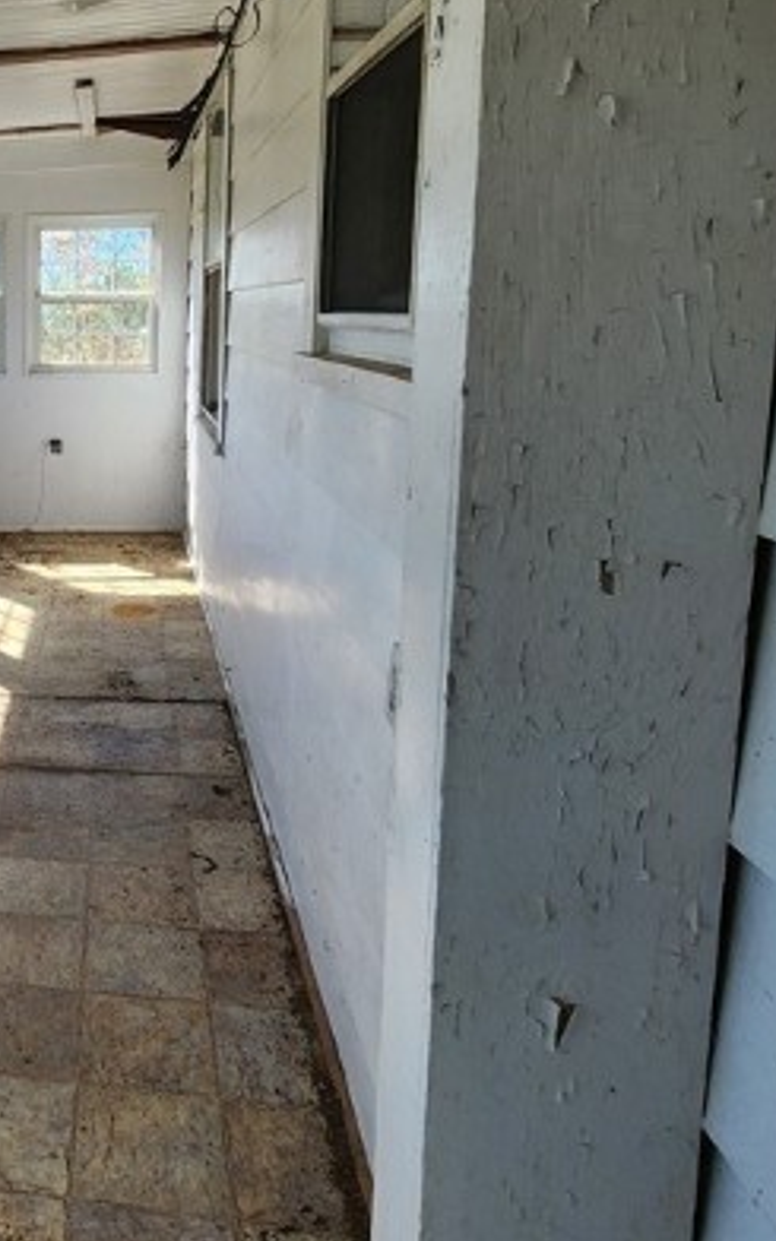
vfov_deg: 66.9
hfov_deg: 37.1
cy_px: 434
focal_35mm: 27
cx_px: -114
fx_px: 914
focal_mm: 2.2
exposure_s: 1/230
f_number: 2.2
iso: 50
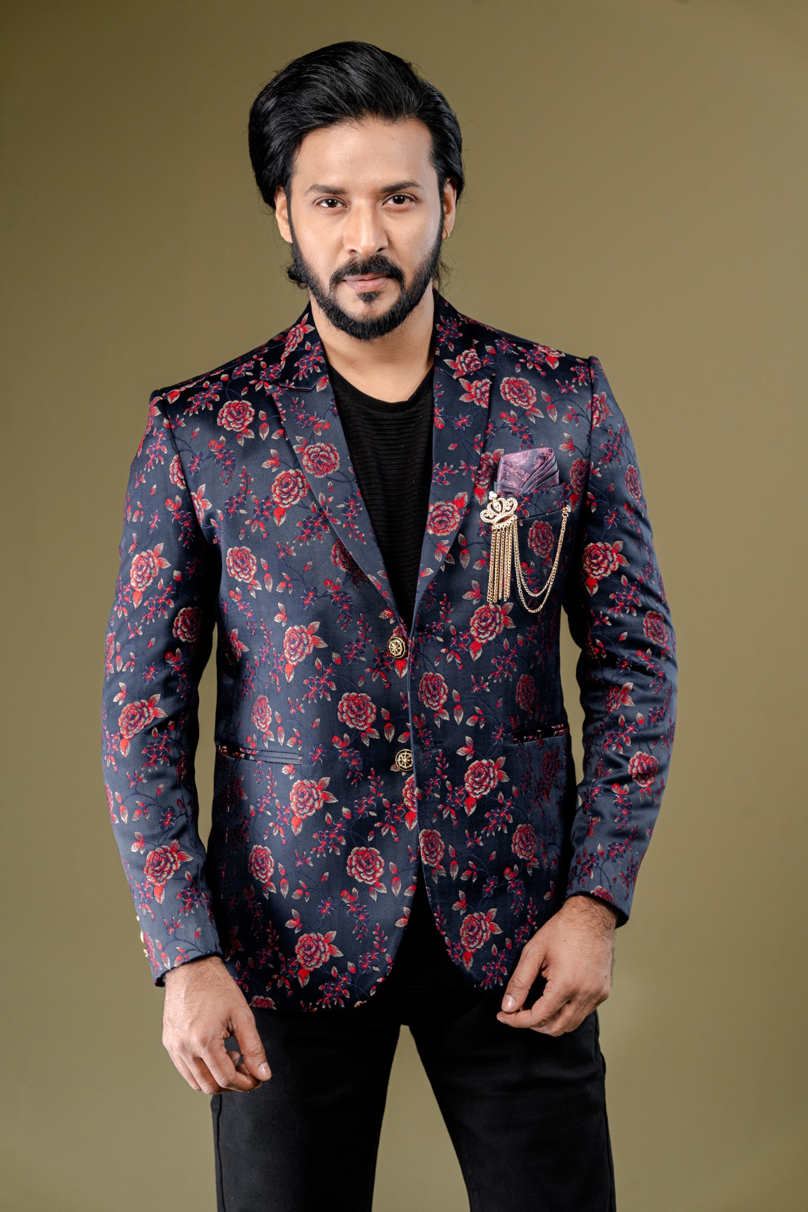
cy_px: 606
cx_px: 404
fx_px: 2861
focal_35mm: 85
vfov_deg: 23.9
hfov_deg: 16.1
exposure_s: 1/125
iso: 320
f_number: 6.3
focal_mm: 85
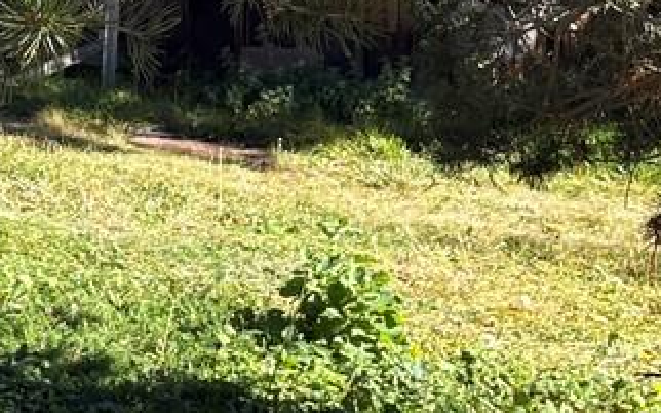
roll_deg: +0.7
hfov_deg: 14.5
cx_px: -246
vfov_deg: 9.2
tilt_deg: -4.6
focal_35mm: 137
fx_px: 2467
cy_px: -259
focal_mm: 5.96
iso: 50
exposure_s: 1/1196
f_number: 1.6
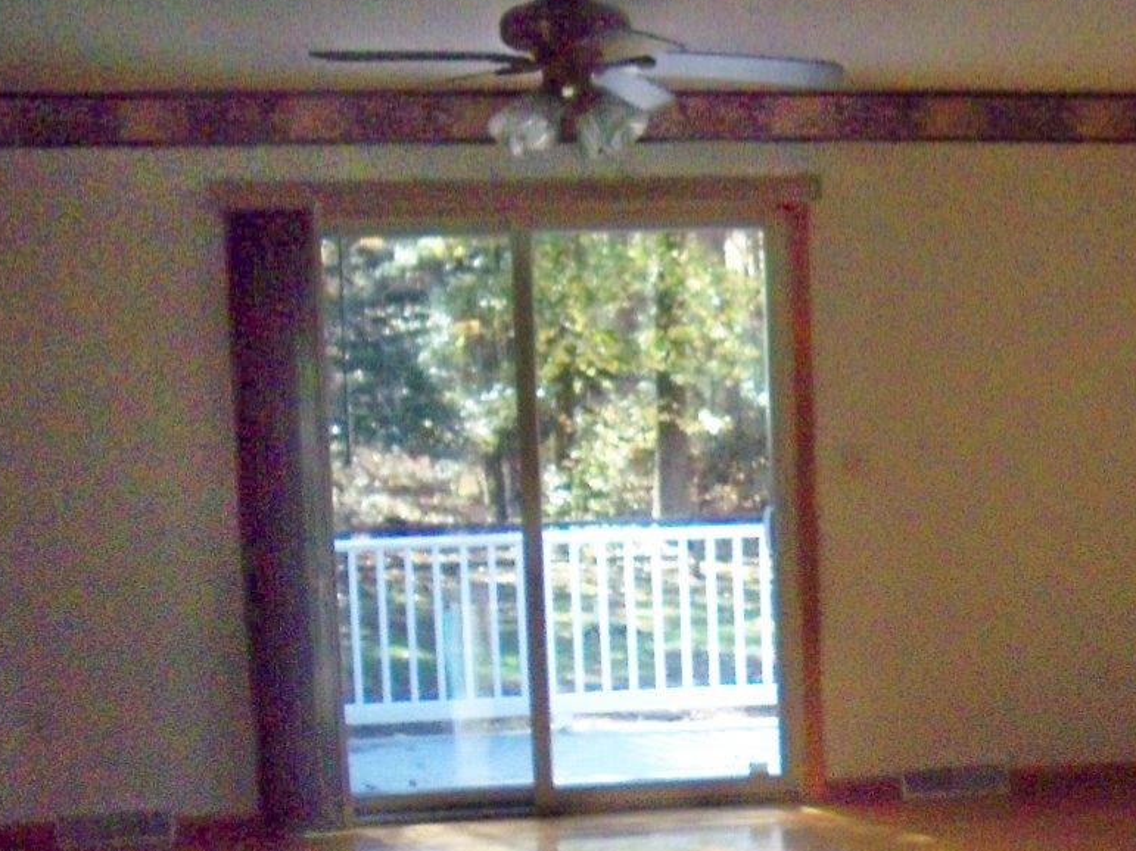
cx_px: 972
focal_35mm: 71
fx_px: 2330
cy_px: 655
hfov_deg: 26.7
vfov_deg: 20.5
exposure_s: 1/250
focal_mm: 6.3
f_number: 3.5
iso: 400
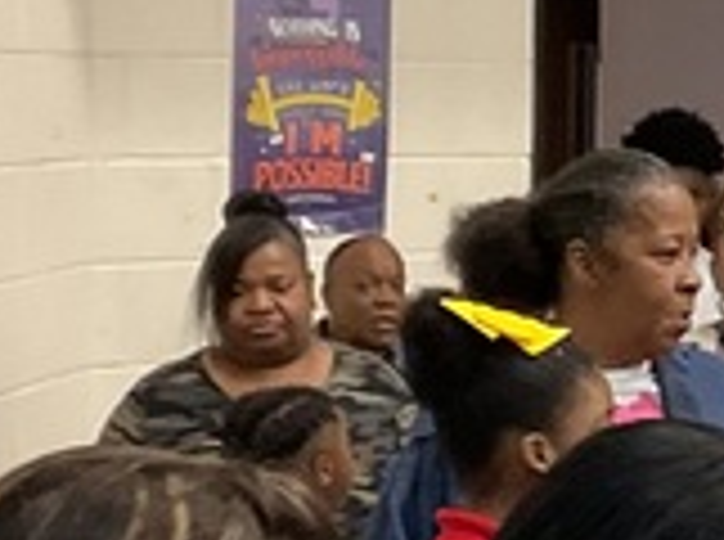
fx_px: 3861
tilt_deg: -1.0
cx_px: 1084
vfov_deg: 8.0
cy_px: 130
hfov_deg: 10.4
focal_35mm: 185
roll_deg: -1.9
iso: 160
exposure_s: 1/60
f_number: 1.8
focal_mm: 3
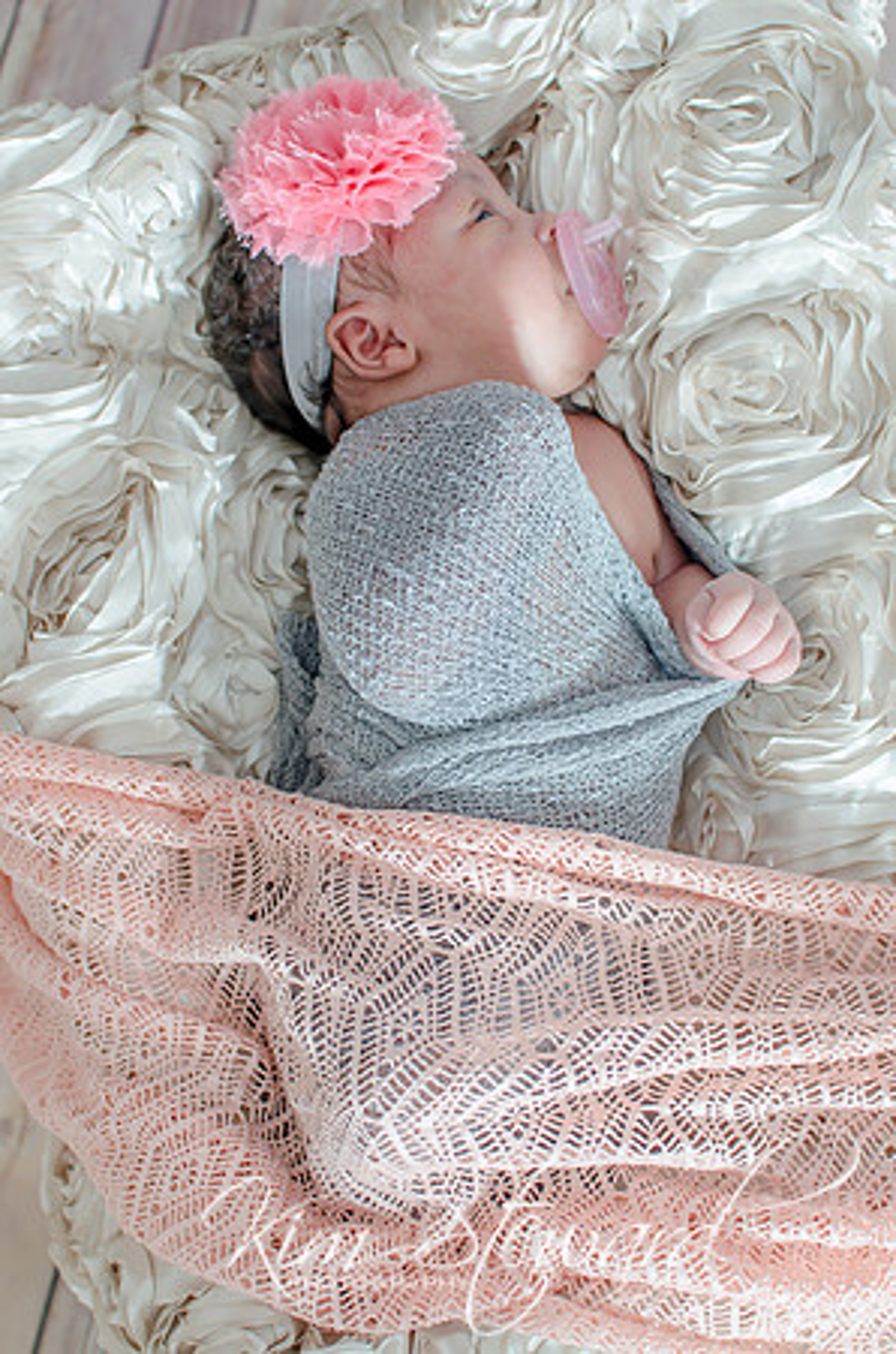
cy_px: 677
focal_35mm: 52
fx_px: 1969
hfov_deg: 25.6
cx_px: 448
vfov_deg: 37.9
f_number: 3.5
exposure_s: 1/200
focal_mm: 35
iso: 100
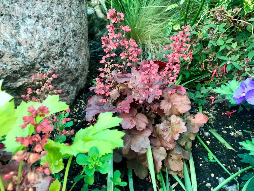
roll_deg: -3.5
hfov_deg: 63.4
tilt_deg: -27.2
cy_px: 96
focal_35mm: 28
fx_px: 205
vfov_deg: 49.7
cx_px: 127
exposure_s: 1/50
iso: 32
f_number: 1.8
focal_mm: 3.99
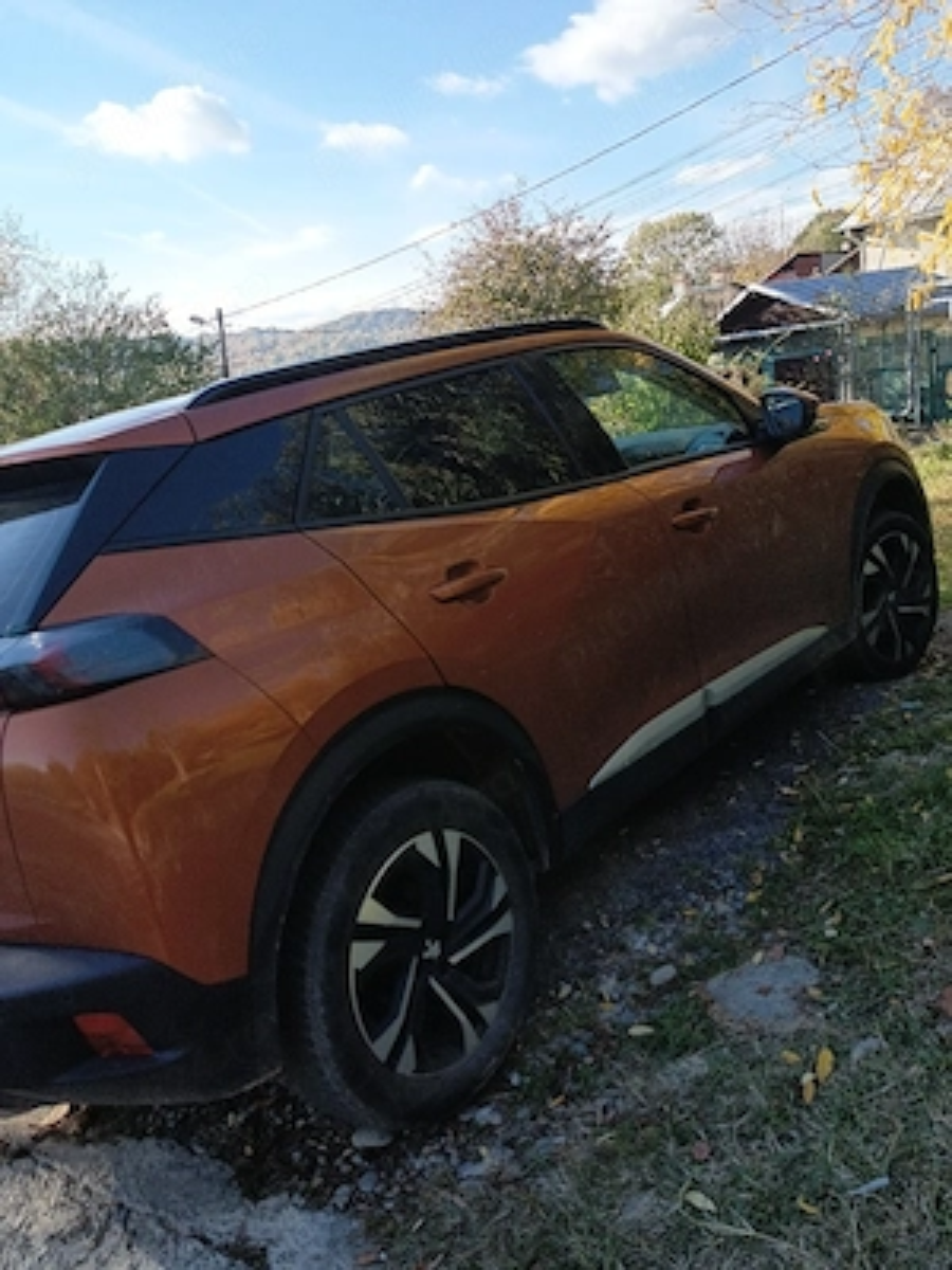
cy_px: 635
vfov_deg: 58.4
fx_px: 1137
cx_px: 476
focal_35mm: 31
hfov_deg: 45.4
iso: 50
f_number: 1.7
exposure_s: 1/238
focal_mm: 5.24
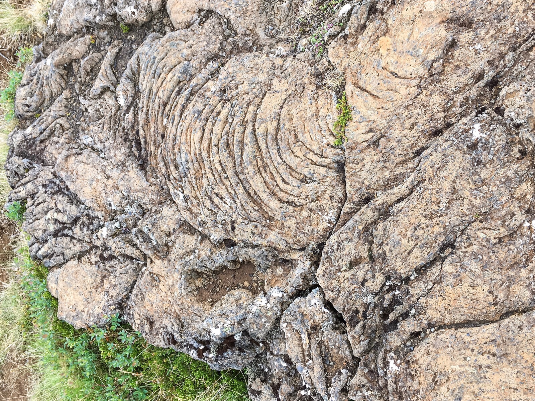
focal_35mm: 29
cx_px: 268
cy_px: 200
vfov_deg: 48.2
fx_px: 448
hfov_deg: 61.7
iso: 25
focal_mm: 4.15
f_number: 2.2
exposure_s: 1/158
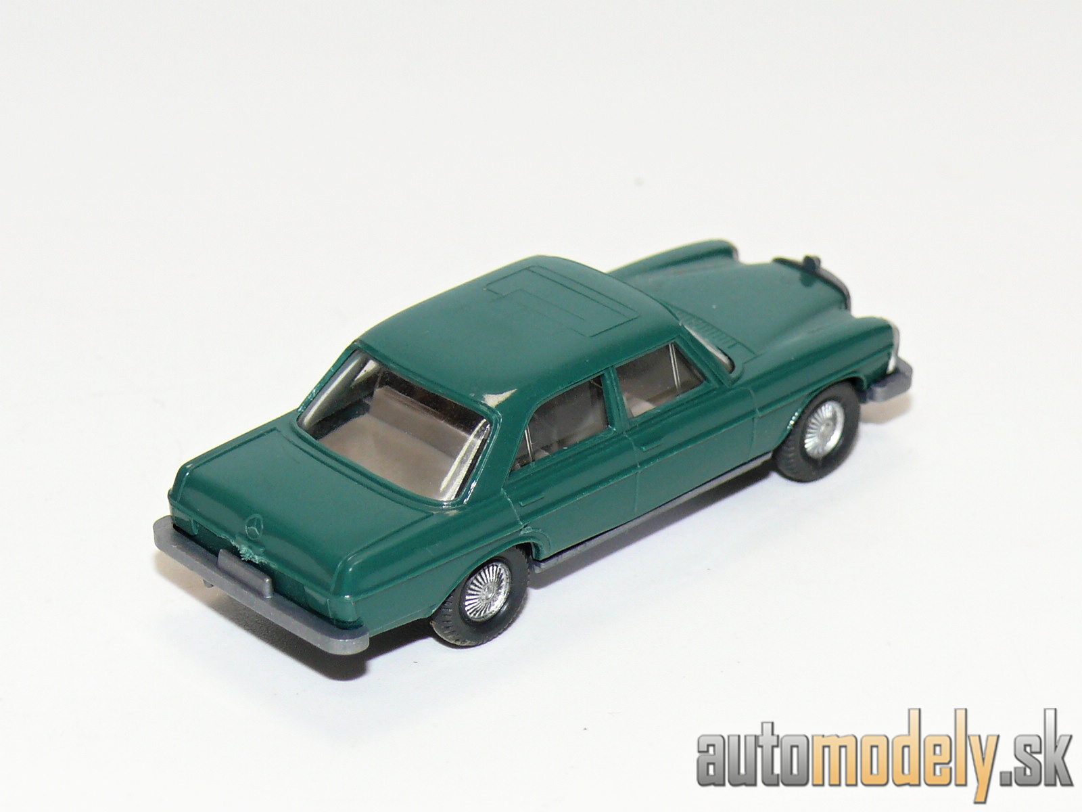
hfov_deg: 14.6
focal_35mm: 135
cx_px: 541
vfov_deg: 11.0
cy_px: 406
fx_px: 4220
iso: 100
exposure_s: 1/30
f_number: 4
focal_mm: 16.1
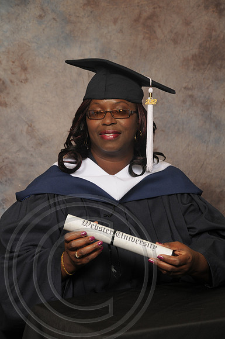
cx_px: 112
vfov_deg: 18.2
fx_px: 1058
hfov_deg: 12.1
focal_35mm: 112
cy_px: 170
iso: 250
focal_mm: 75
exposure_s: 1/60
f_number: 5.6
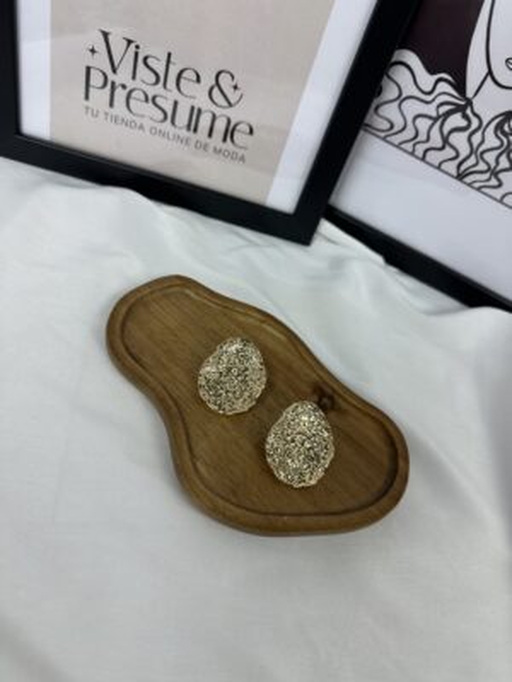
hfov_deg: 56.8
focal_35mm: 24
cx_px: 256
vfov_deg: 71.6
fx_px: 473
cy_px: 341
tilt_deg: -49.3
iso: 100
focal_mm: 6.86
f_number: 1.78
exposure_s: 1/100
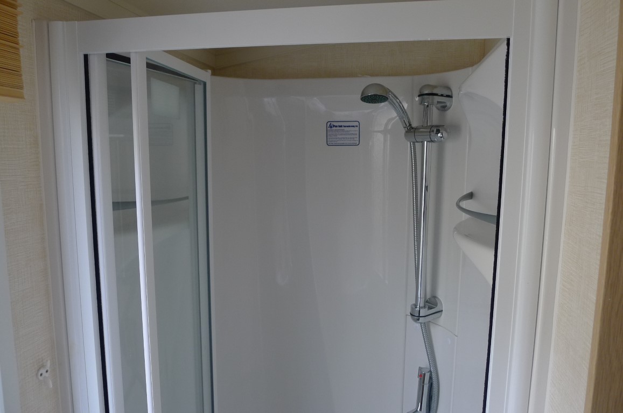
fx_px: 415
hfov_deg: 73.8
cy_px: 206
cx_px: 312
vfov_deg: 53.0
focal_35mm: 24
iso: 160
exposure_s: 1/60
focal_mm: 5.1
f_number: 2
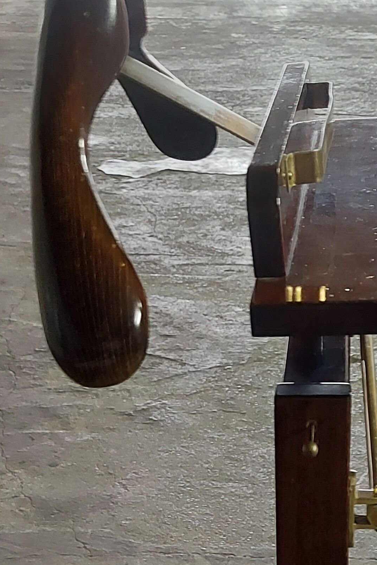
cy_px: 554
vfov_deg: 26.7
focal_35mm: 72
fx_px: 1131
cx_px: 320
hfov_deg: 18.7
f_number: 1.8
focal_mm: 5.23
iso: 320
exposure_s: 1/25
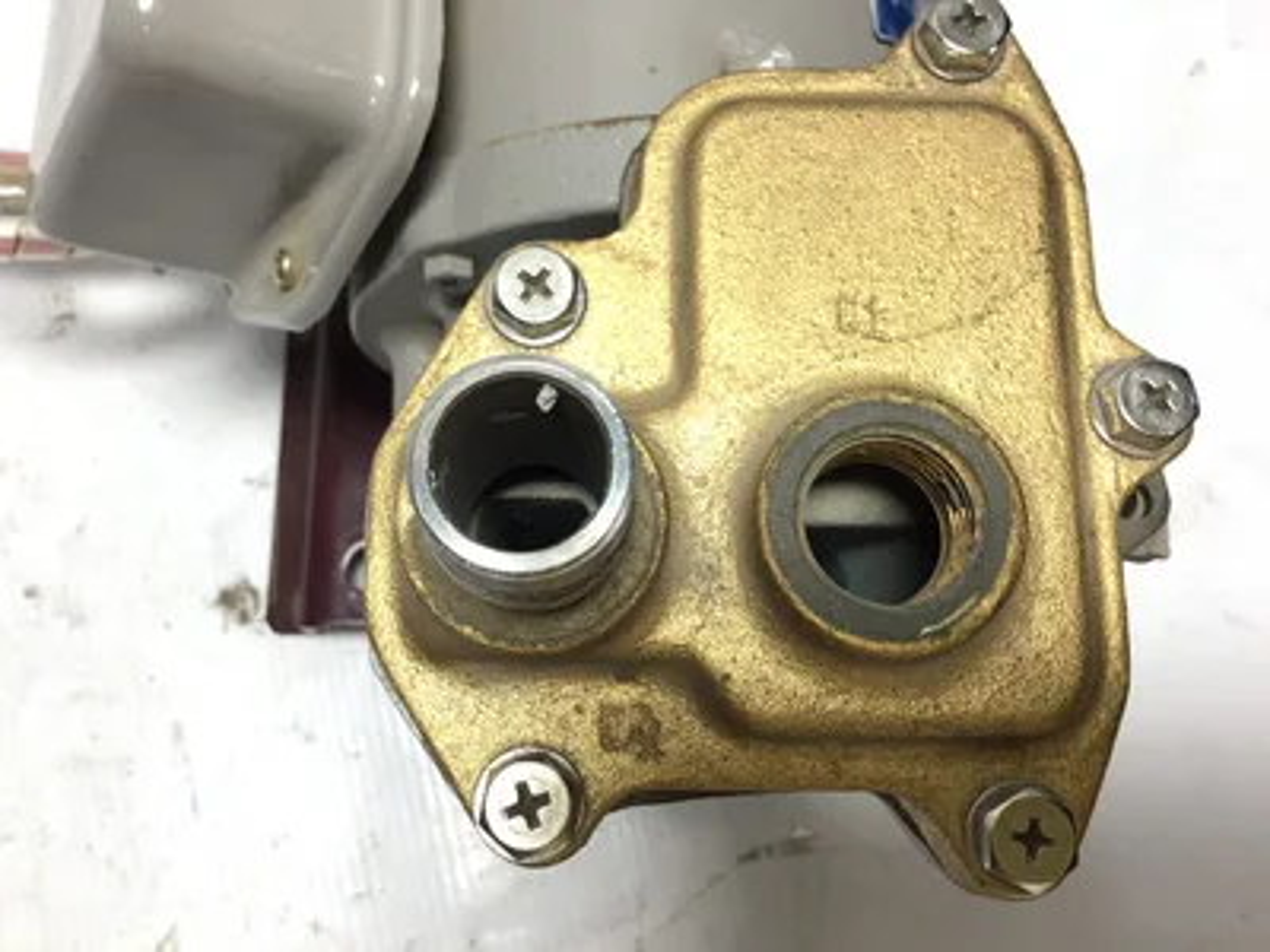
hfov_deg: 58.4
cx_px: 635
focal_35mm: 31
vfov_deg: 45.4
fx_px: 1137
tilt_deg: -77.4
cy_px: 476
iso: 40
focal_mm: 3.3
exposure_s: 1/120
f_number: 2.4
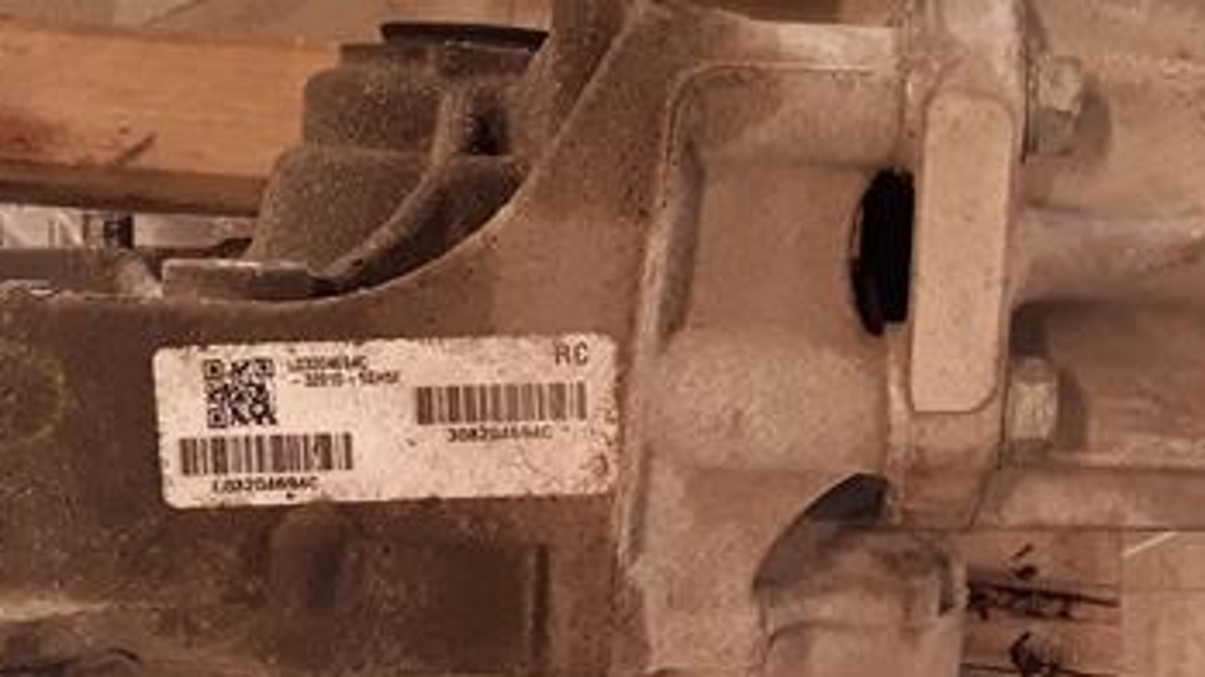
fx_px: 1789
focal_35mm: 56
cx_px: 749
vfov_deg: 21.4
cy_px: 442
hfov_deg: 37.0
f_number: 1.9
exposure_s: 1/33
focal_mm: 2.91
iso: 100
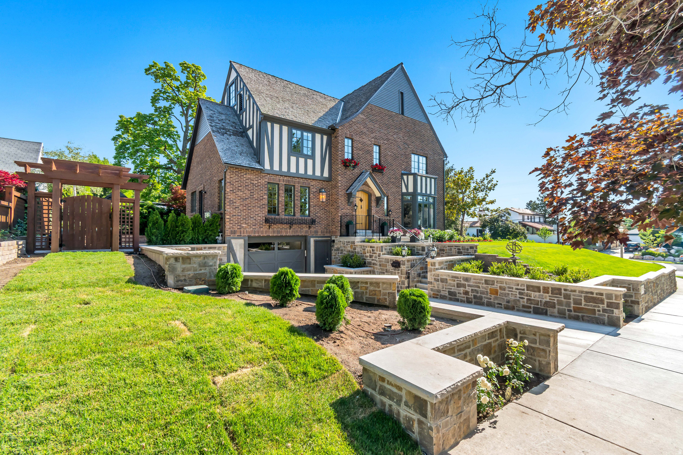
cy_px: 228
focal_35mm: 15
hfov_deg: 100.4
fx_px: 285
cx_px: 342
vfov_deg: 77.3
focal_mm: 10
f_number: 5.6
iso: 100
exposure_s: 1/500
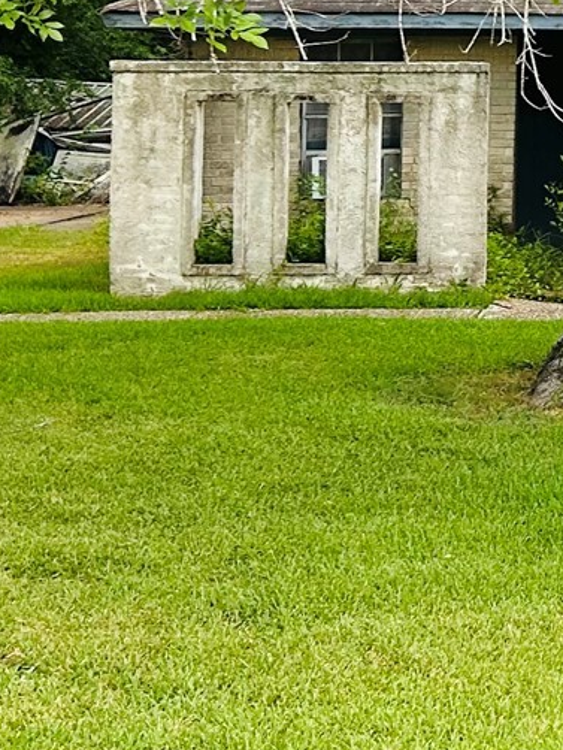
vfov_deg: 18.1
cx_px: 999
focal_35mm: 106
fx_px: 2297
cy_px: -4
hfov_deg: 12.8
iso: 50
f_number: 1.5
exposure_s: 1/650
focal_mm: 5.7
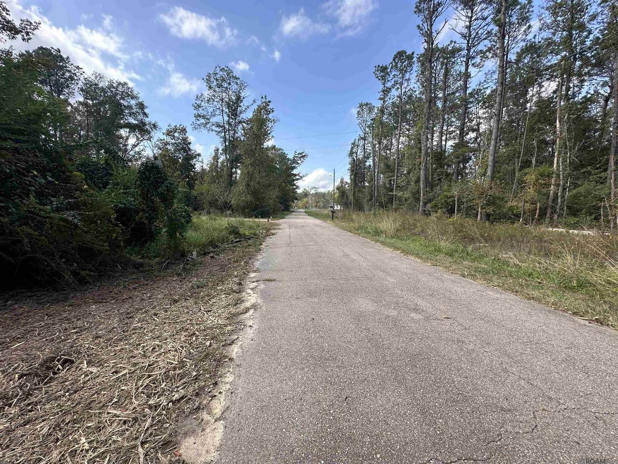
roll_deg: -2.2
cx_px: 309
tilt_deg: -4.7
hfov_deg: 102.1
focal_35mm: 14
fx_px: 250
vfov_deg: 85.7
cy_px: 232
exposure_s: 1/744
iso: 40
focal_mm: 2.22
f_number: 2.2
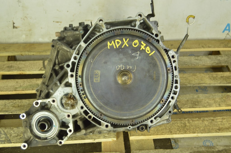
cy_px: 76
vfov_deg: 28.0
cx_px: 116
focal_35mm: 48
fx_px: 308
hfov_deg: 41.1
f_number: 5.6
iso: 400
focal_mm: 32
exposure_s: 1/20
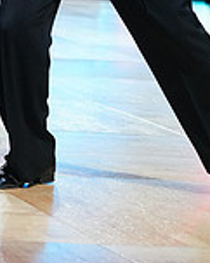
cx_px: 43
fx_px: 1956
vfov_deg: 7.5
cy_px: -143
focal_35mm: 252
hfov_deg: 6.1
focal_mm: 70
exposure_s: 1/320
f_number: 4
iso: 2500
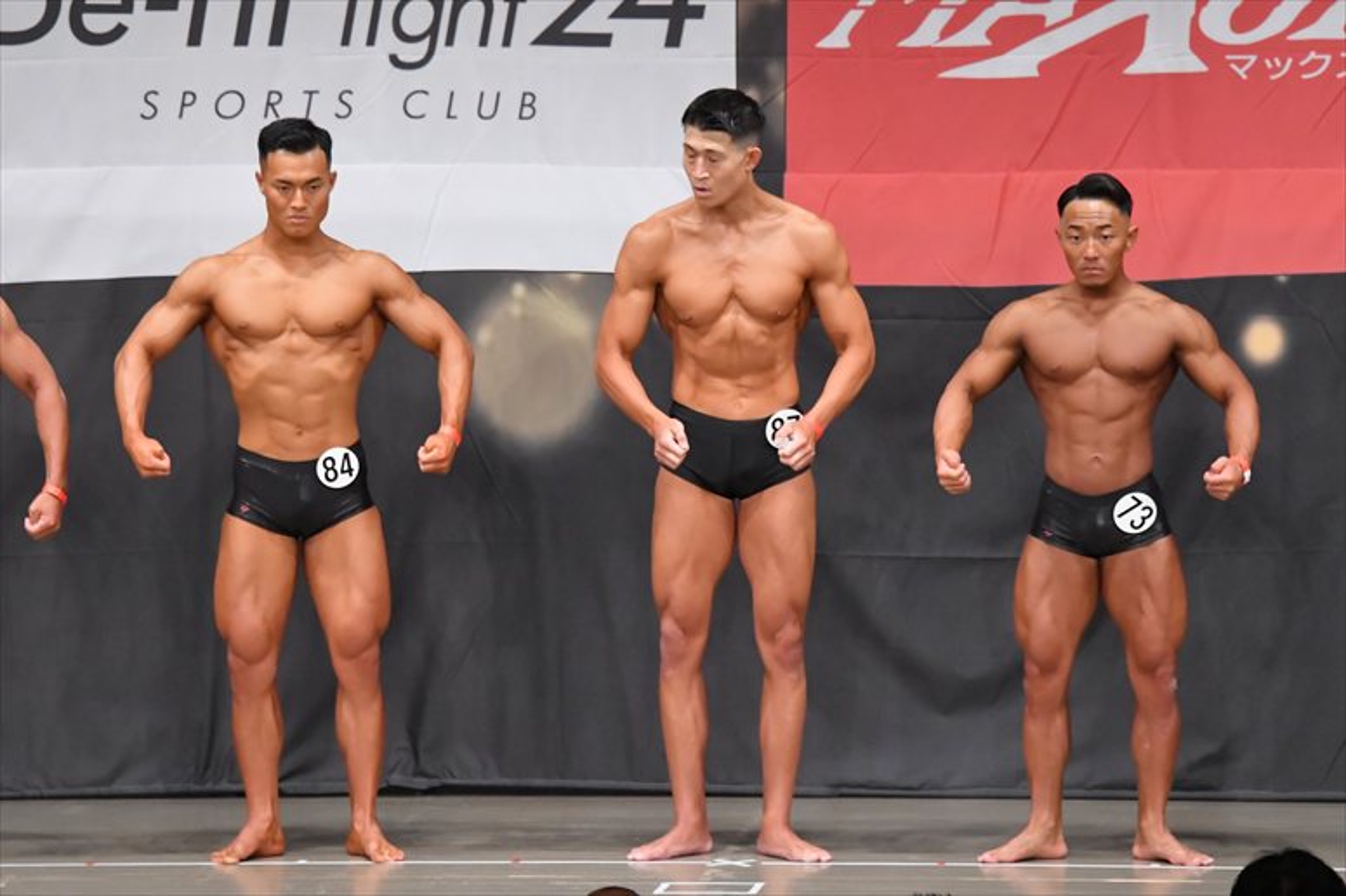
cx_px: 673
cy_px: 448
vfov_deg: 6.8
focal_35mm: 202
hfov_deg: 10.2
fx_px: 7549
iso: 6400
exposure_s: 1/400
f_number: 5.6
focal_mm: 135
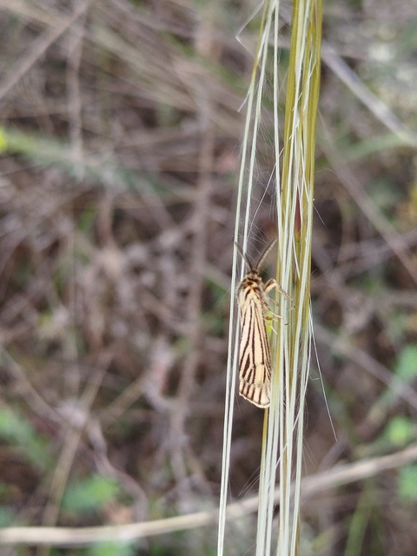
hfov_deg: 53.1
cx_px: 208
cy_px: 278
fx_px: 418
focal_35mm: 26
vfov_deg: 67.3
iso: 50
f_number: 1.7
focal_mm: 5.31
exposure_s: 1/332
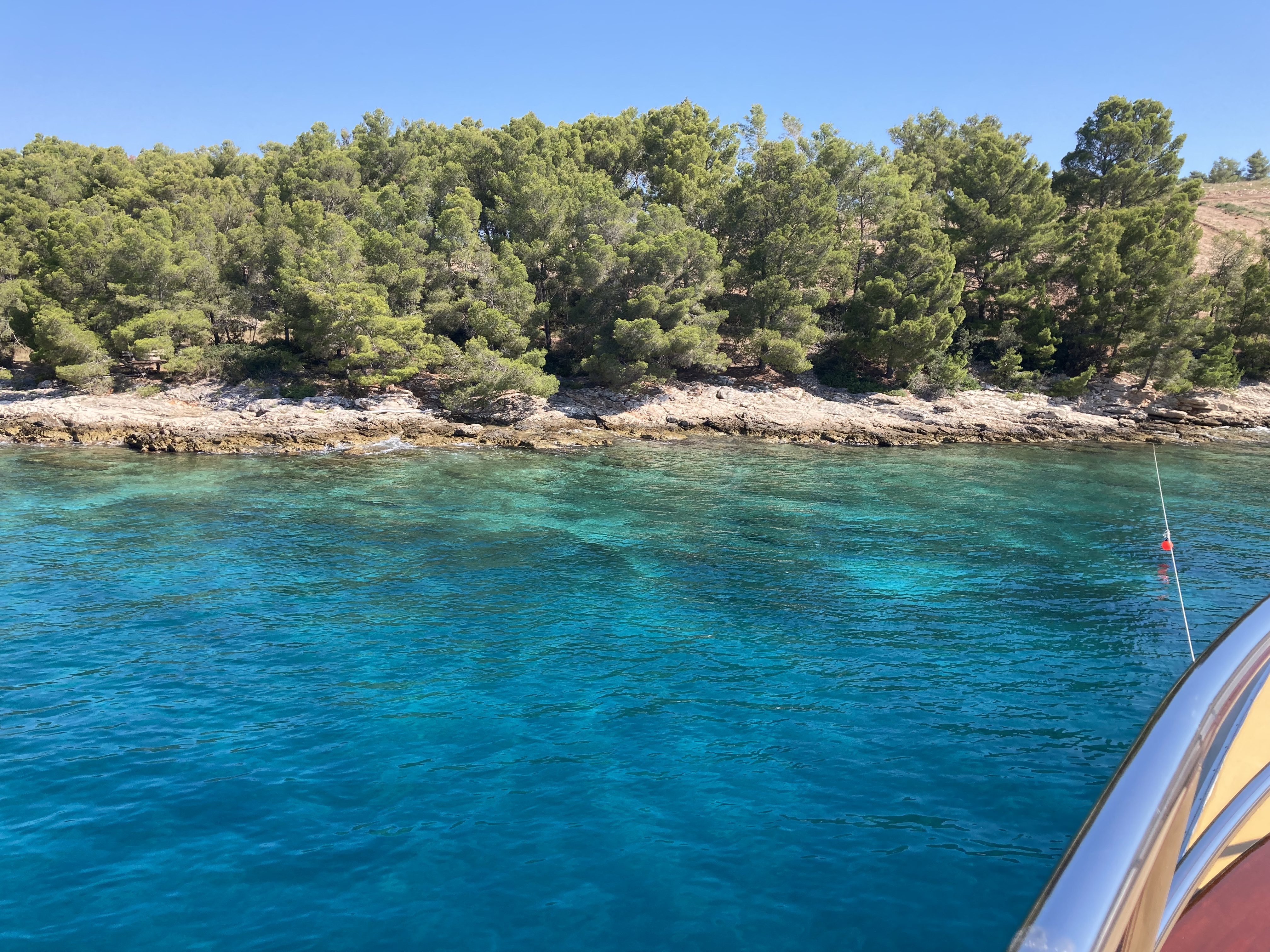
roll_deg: -1.0
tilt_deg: -8.8
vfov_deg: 49.7
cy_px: 476
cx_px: 635
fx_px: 1027
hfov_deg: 63.4
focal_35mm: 28
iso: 20
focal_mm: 3.99
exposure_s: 1/842
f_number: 1.8
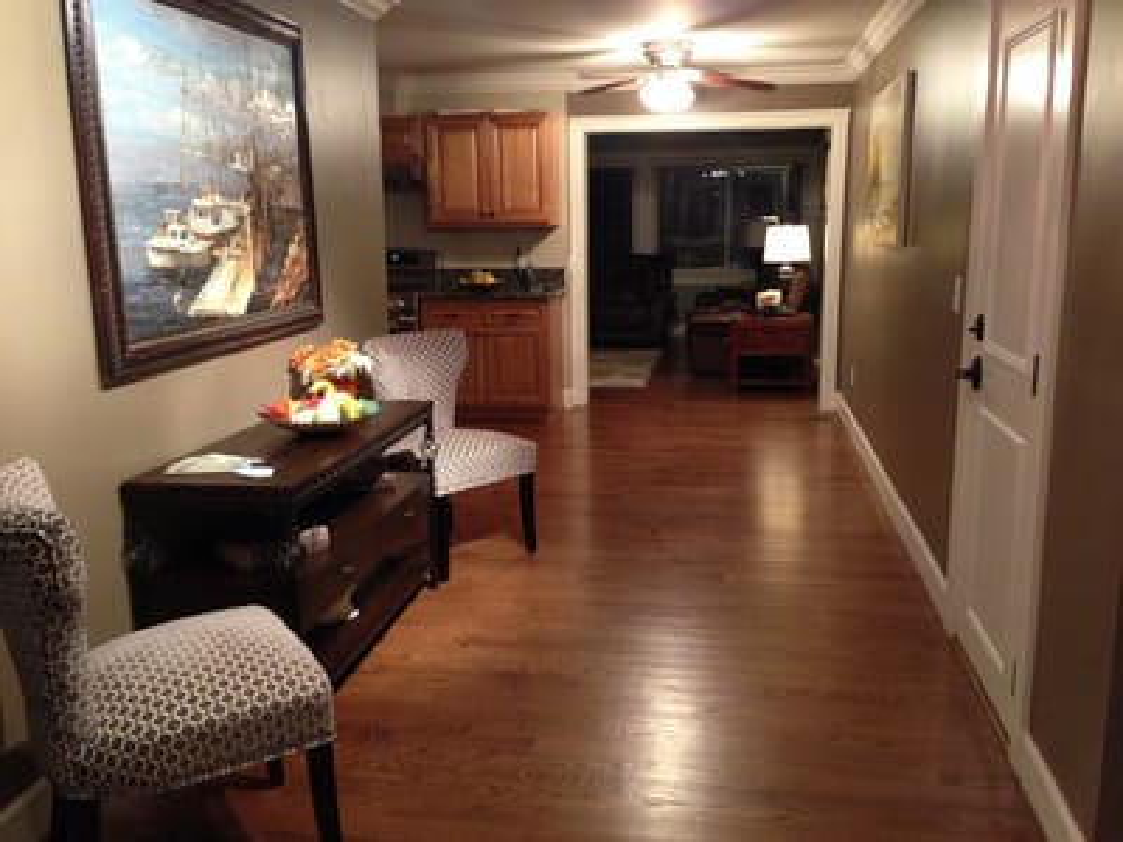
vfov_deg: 42.9
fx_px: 1071
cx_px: 562
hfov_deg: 55.4
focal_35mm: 33
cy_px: 421
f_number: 2.4
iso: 400
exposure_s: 1/20
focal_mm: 4.12
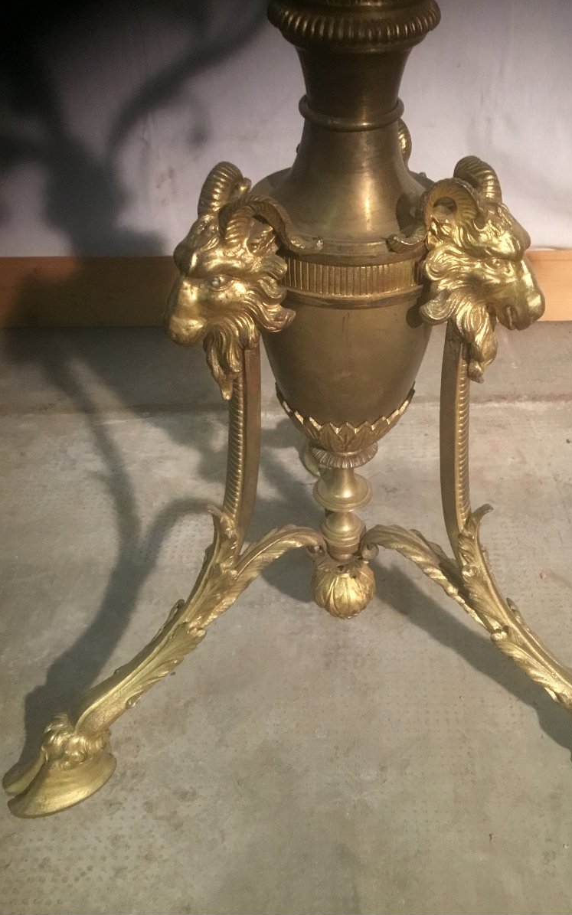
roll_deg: -1.2
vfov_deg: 58.1
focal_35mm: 33
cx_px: 344
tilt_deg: -39.0
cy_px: 458
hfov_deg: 38.2
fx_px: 823
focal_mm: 3.3
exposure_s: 1/33
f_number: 2.4
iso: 250
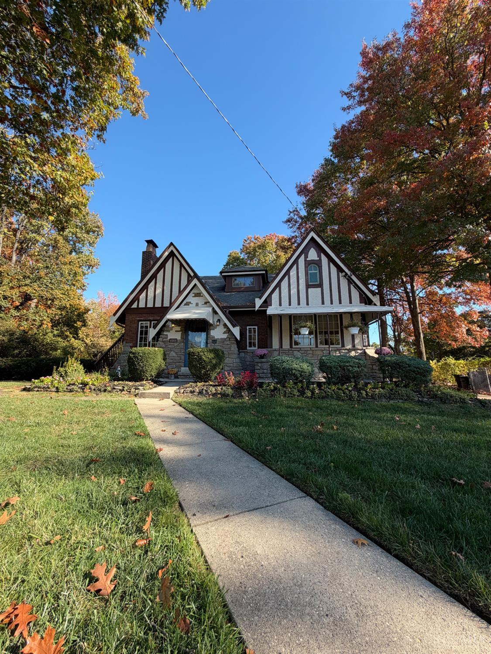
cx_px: 246
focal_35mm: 14
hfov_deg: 85.7
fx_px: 265
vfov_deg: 102.0
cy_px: 327
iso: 50
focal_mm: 2.22
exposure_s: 1/502
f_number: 2.2
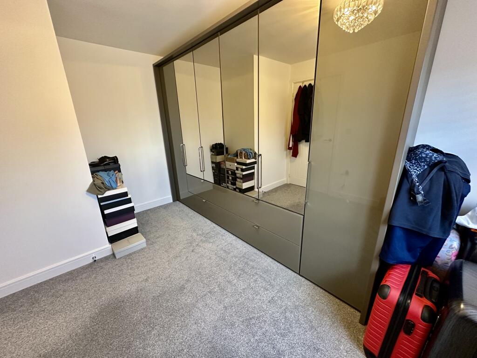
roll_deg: +1.5
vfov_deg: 85.7
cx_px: 238
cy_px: 179
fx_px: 193
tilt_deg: -16.1
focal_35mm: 14
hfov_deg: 102.1
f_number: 2.2
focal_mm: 2.22
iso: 320
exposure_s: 1/50
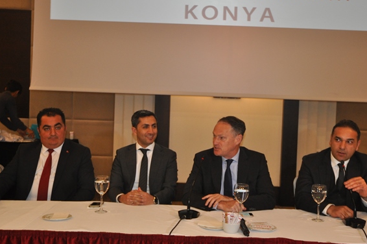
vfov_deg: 25.7
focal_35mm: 53
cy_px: 113
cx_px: 202
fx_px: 535
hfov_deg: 37.8
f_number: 4
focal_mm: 31
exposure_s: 1/60
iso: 800
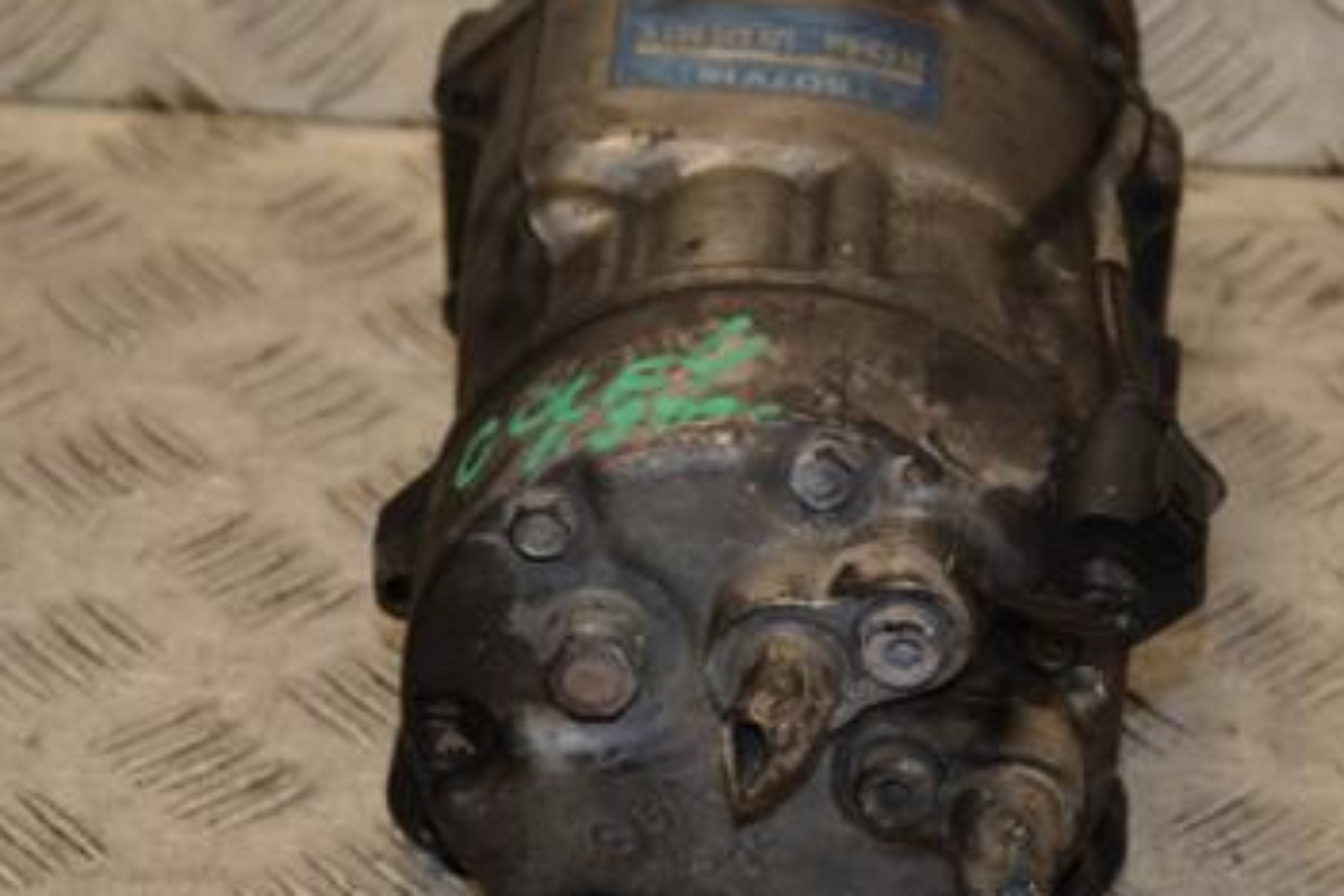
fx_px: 6309
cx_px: 739
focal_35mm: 169
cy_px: 452
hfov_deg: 12.2
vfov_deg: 8.1
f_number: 5.6
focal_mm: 66
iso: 800
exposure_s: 1/200
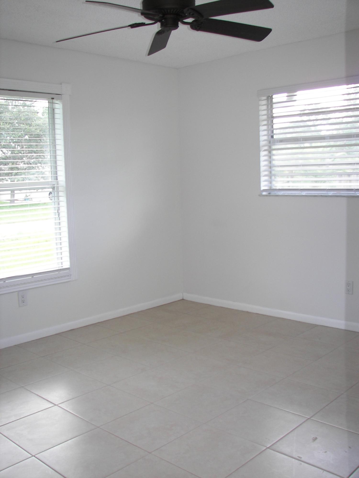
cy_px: 239
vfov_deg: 51.4
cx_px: 180
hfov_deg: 39.7
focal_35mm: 36
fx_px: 498
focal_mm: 6
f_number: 2.8
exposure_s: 1/40
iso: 50
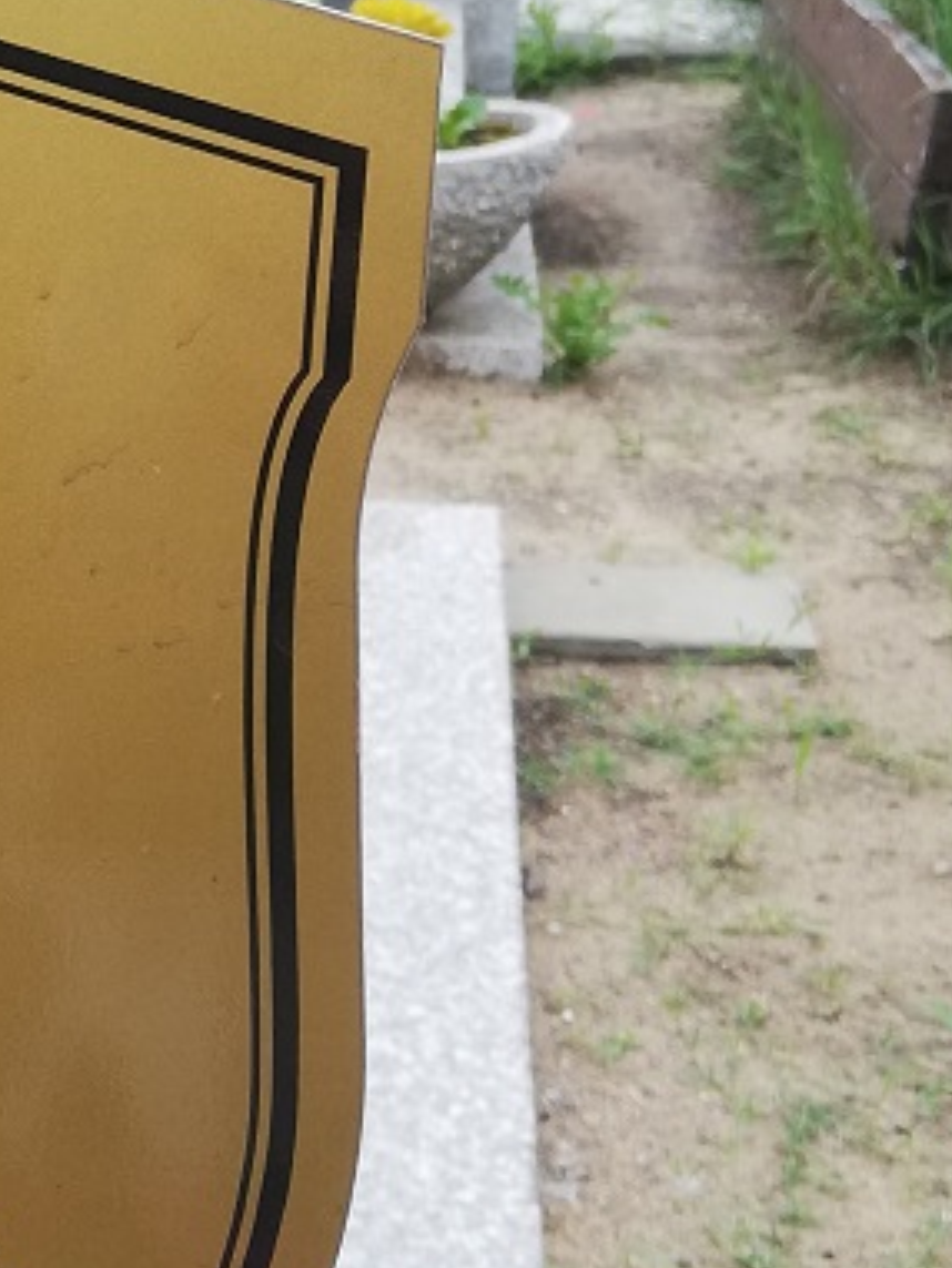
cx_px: -283
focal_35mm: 85
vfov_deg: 23.0
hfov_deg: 16.4
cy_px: 536
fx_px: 3115
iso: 50
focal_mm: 3.81
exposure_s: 1/183
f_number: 2.2
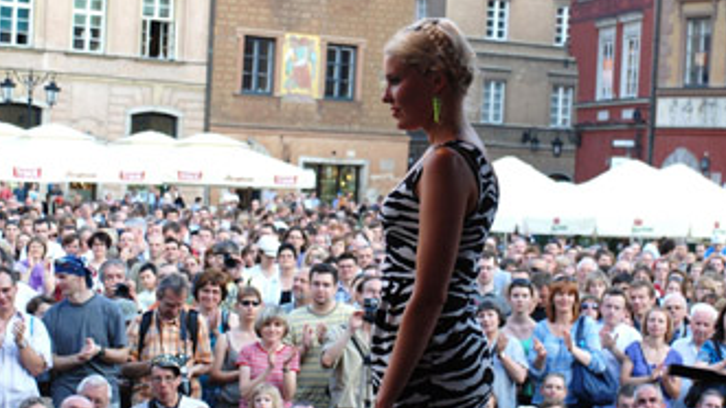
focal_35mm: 114
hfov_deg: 18.8
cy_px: 174
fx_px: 2194
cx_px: 393
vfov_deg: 10.6
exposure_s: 1/100
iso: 200
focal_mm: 48
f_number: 5
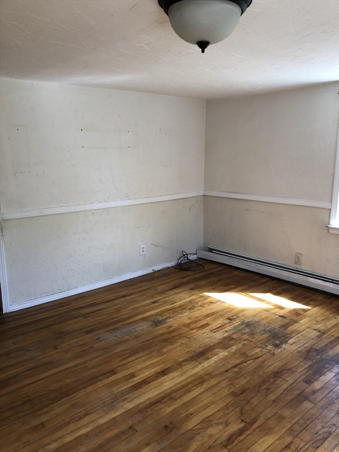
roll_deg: +0.0
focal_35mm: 28
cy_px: 226
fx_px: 366
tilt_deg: -9.9
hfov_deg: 49.7
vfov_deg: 63.4
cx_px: 170
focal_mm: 4
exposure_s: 1/120
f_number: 1.8
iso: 40
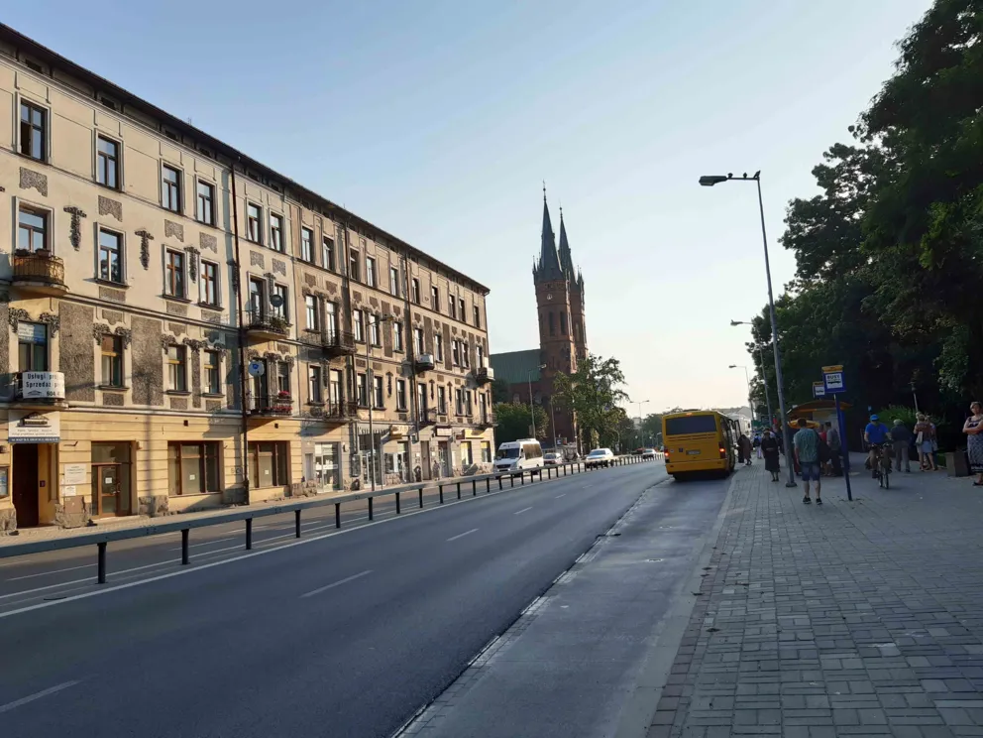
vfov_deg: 53.1
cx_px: 492
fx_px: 738
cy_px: 369
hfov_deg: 67.3
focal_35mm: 26
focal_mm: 3.92
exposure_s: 1/870
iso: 40
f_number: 1.7
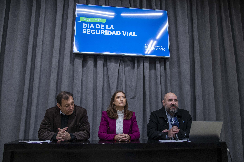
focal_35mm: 30
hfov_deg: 62.0
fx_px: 203
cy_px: 81
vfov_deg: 43.6
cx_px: 122
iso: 2000
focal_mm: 30
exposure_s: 1/125
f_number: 4.5
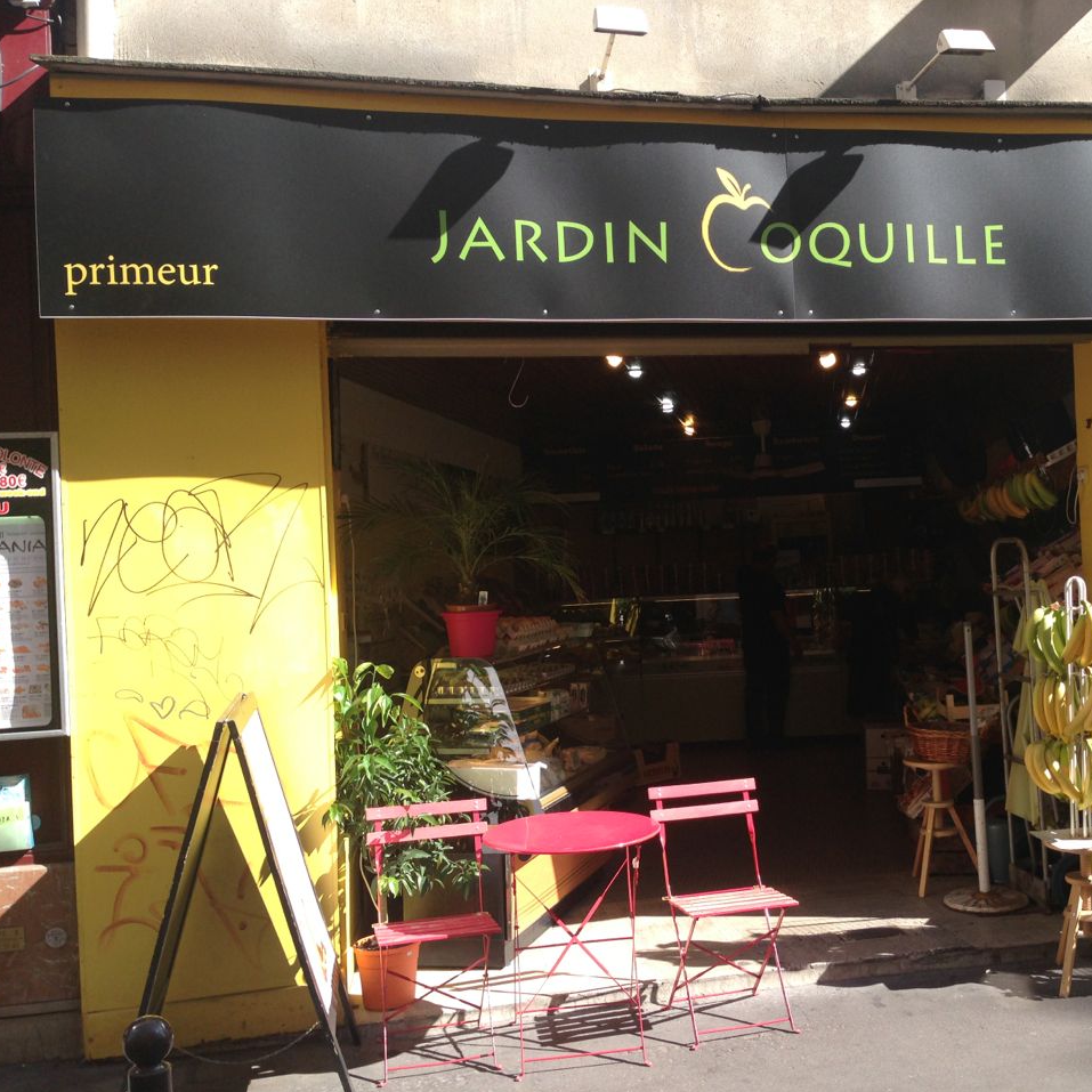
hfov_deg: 42.3
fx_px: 1392
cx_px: 717
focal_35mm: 39
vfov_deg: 42.8
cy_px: 547
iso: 50
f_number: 2.4
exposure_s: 1/547
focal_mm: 4.12
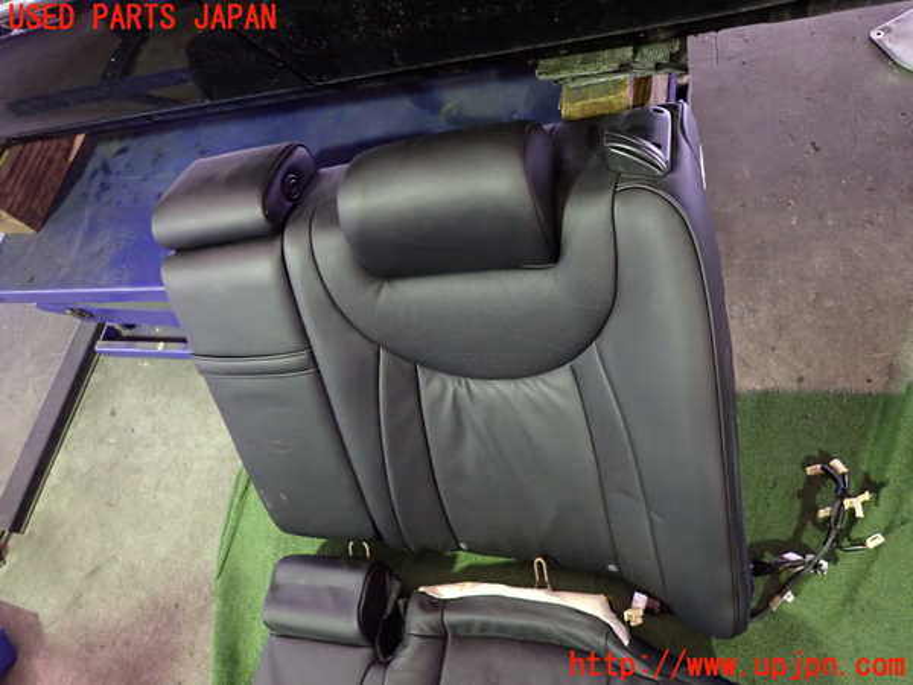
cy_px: 342
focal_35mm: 25
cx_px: 456
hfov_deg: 69.4
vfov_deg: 54.9
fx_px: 659
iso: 800
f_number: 2
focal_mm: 4.5
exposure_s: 1/25
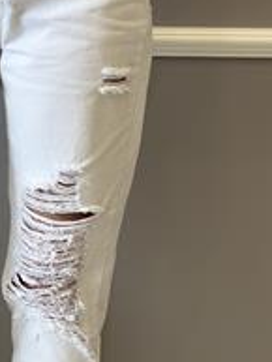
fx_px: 1350
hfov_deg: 11.4
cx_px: 17
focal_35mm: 129
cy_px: 266
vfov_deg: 15.2
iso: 80
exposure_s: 1/233
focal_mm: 6.86
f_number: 1.78
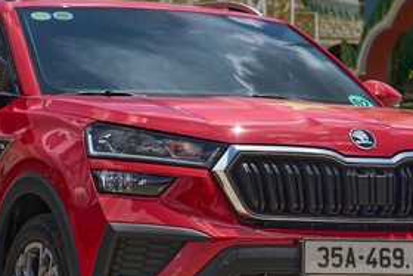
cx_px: 208
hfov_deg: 11.9
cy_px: 171
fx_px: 1988
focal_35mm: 173
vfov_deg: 7.9
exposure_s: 1/2500
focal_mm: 49
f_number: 4
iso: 100
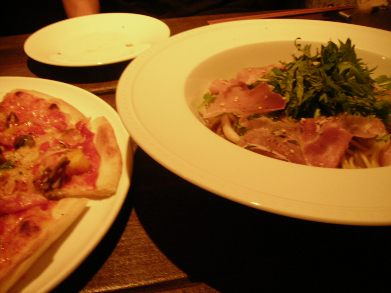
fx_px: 429
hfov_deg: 49.0
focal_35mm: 38
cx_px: 196
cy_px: 146
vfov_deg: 37.7
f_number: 3.2
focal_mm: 6.3
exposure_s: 1/2
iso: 200
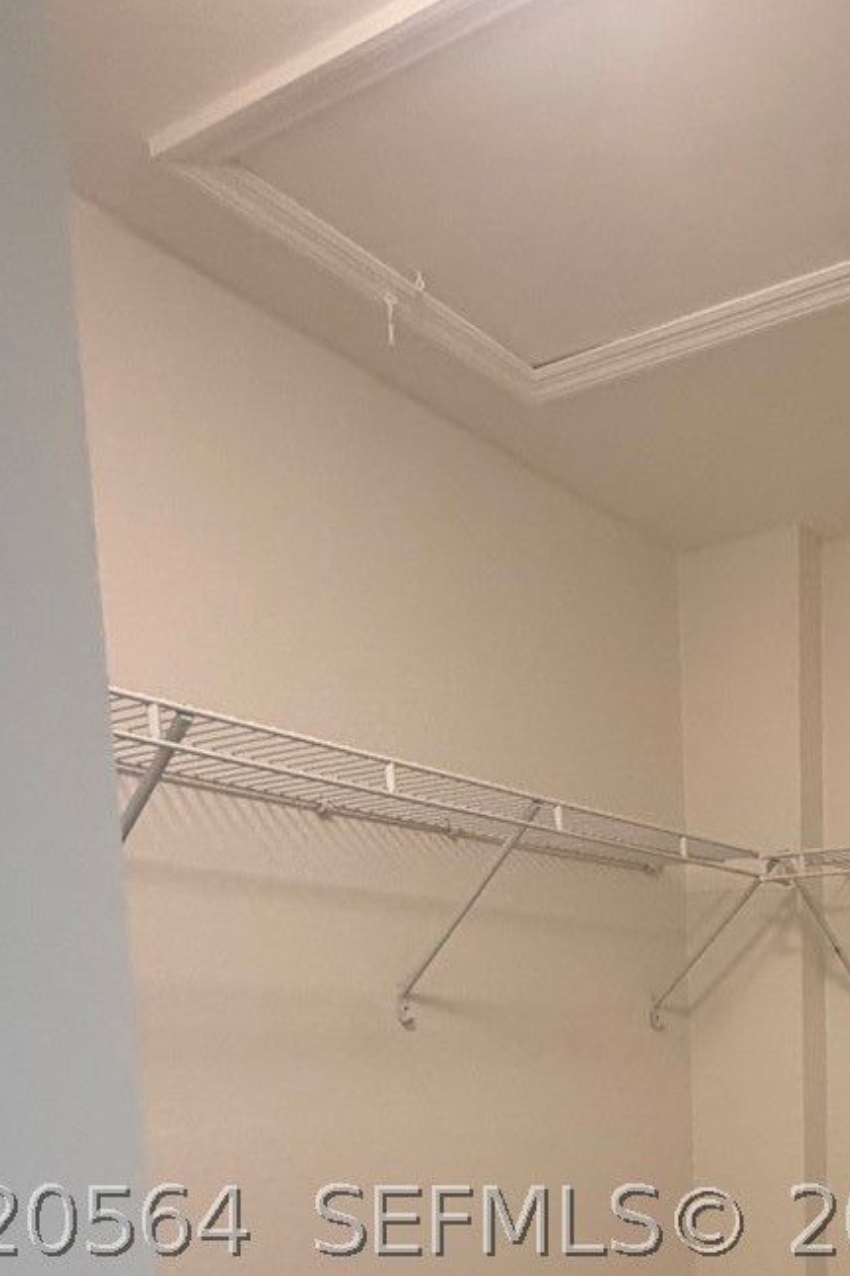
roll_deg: +0.1
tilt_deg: -7.4
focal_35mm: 36
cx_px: 893
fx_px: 1276
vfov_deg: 46.2
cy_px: 1221
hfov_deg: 33.1
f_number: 2.2
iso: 200
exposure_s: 1/60
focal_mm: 2.22
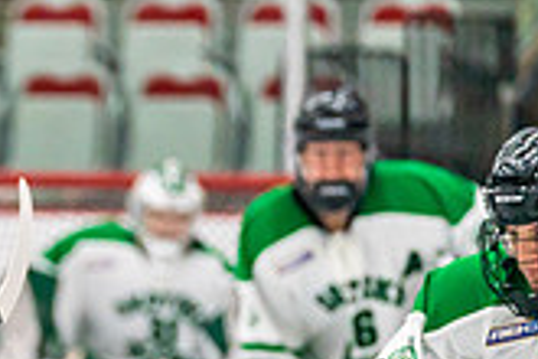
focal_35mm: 598
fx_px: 8936
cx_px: -130
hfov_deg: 3.4
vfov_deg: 2.3
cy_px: 514
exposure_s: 1/1250
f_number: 2.8
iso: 3200
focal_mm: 170
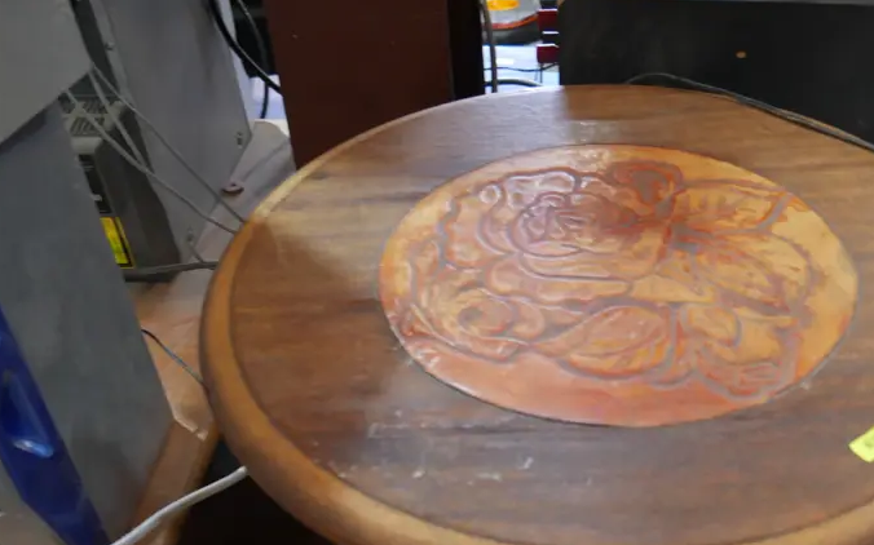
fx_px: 1072
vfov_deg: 27.8
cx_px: 606
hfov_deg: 43.5
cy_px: 455
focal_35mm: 45
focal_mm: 14
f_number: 3.5
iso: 640
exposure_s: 1/60
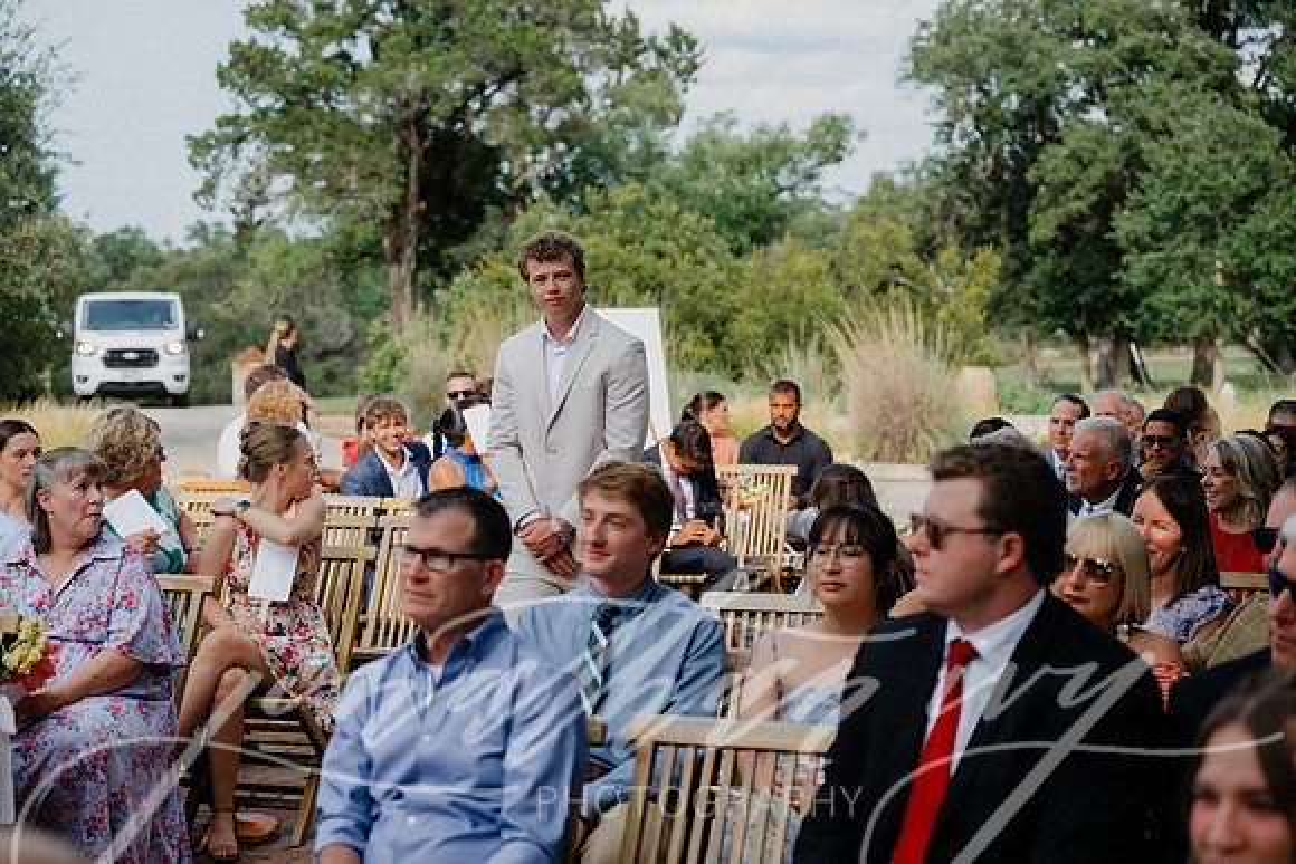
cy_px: 432
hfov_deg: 28.8
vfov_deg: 19.5
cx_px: 648
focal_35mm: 70
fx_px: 2520
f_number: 3.5
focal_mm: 70
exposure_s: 1/500
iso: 64
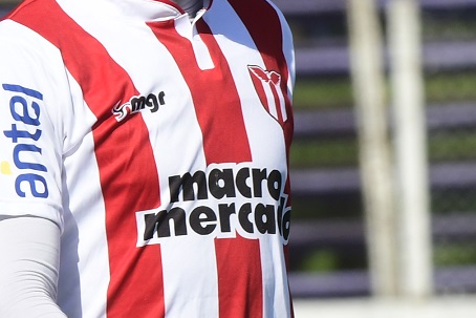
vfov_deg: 1.4
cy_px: 30
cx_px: 222
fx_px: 13120
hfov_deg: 2.1
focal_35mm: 992
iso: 400
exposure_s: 1/800
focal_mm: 300
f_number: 11
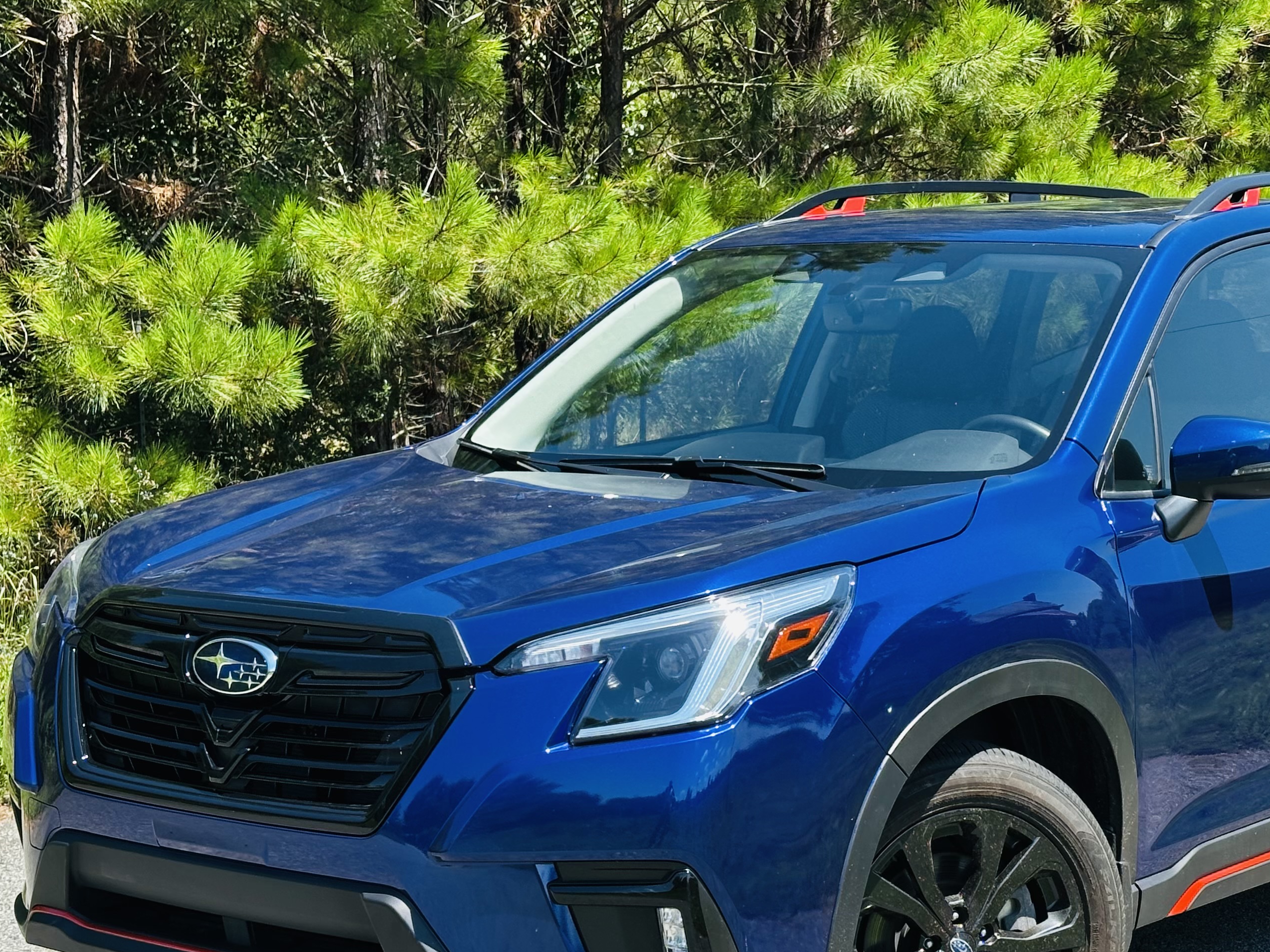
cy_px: 639
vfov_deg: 19.3
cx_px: 807
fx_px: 2788
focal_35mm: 76
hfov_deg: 25.6
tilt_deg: -6.3
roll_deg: -0.9
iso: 64
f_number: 1.78
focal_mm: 6.86
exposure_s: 1/1171
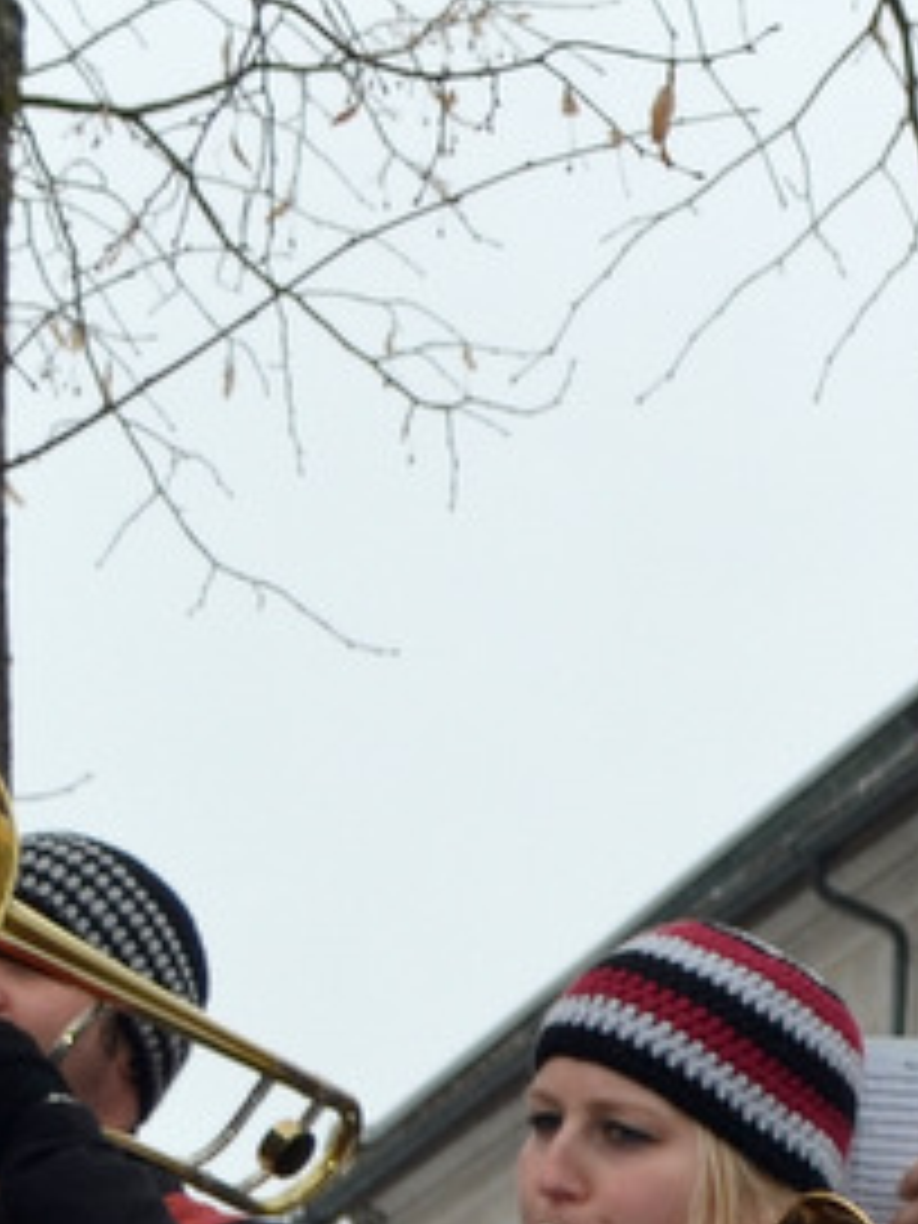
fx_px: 6754
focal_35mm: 191
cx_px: 1742
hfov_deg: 7.5
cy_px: 1539
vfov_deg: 10.2
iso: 140
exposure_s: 1/125
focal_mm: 30
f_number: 5.6
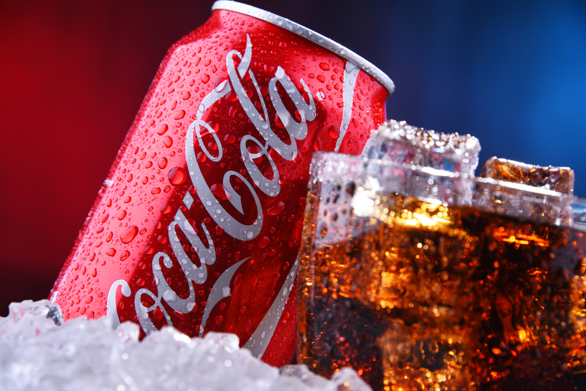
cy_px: 196
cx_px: 293
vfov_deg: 6.0
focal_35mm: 230
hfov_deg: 8.9
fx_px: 3744
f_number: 11
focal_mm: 230
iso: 100
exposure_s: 1/125
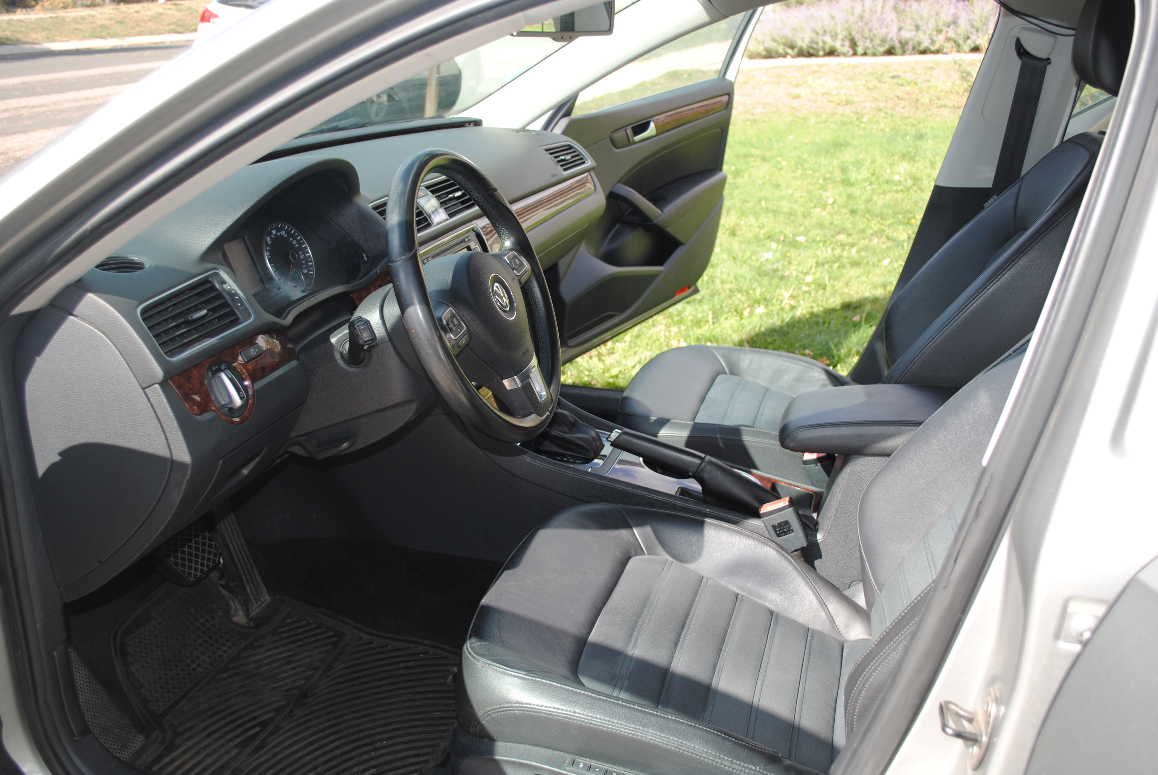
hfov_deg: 57.2
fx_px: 1063
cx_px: 579
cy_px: 388
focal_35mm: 33
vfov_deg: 40.1
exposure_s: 1/200
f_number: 3.8
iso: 100
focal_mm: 22
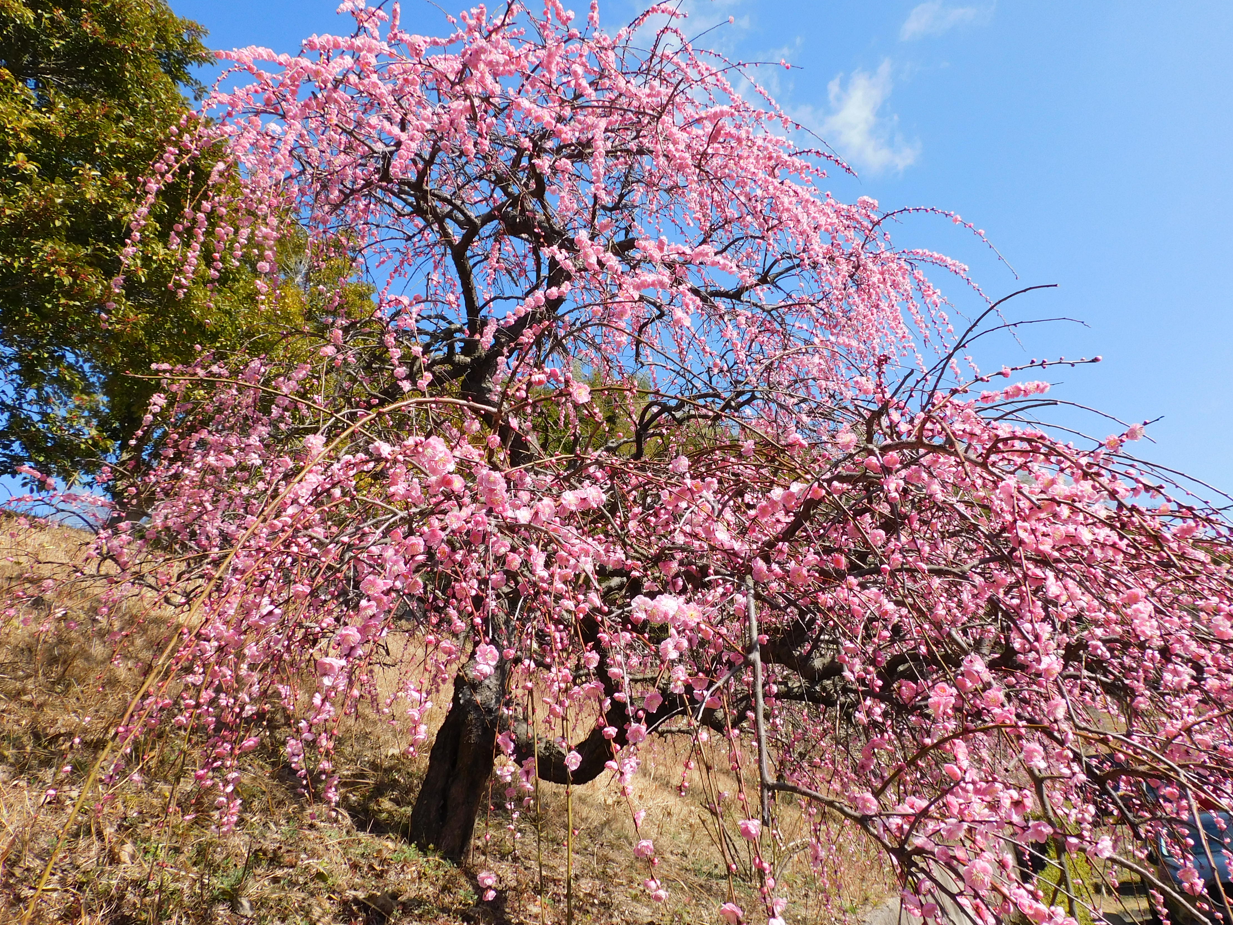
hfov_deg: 69.4
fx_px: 890
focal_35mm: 25
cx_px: 623
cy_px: 469
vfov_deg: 54.9
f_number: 3.3
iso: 125
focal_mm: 4.3
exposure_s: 1/1000
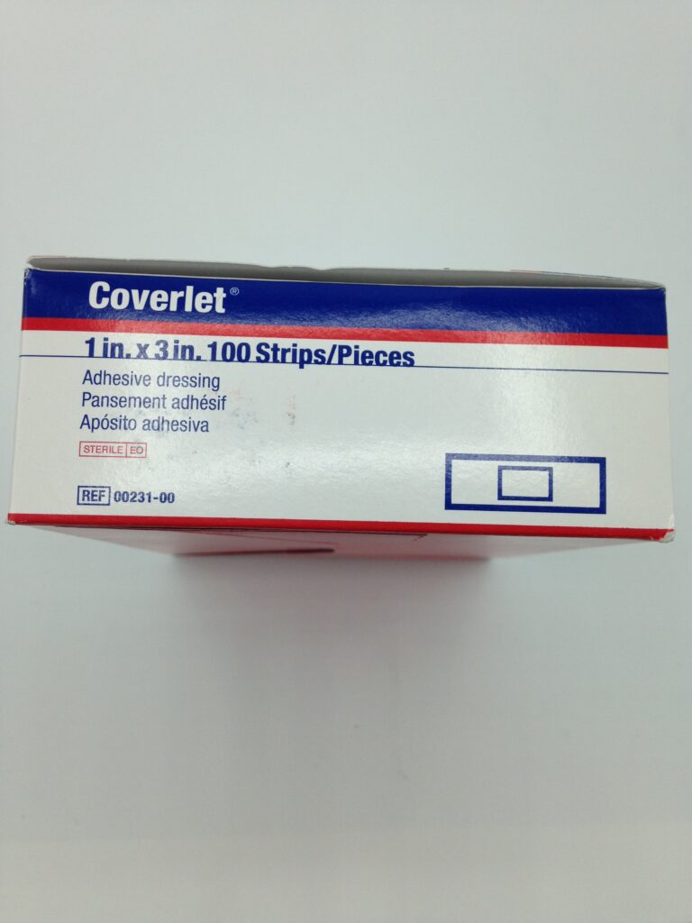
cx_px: 346
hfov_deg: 42.9
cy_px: 462
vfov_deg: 55.4
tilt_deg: -83.8
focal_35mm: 33
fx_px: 880
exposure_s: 1/423
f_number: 2.4
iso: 50
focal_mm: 4.12
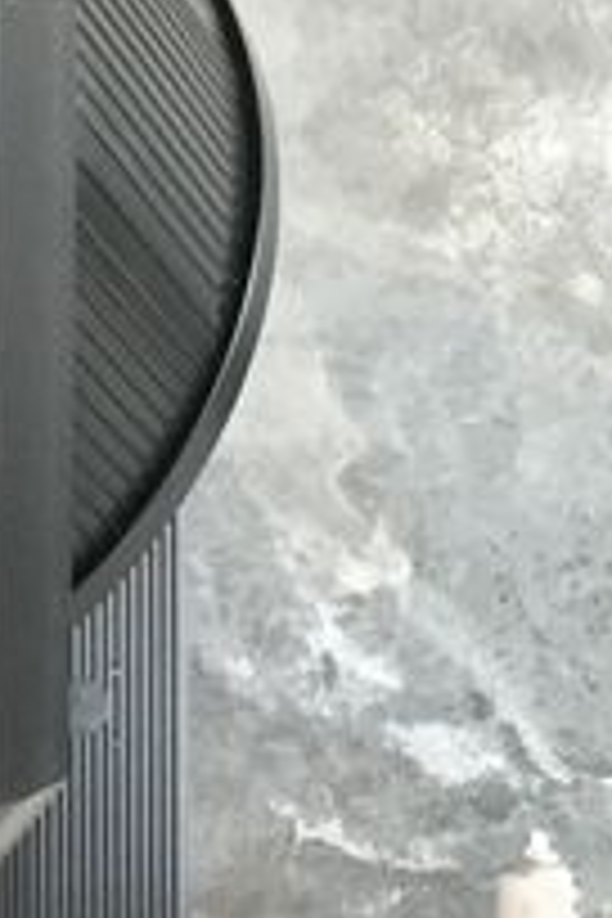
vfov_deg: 13.0
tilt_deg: -8.1
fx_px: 4029
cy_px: 590
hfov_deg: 8.3
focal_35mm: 158
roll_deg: +0.4
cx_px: -558
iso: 200
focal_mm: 4.15
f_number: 2.2
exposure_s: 1/25
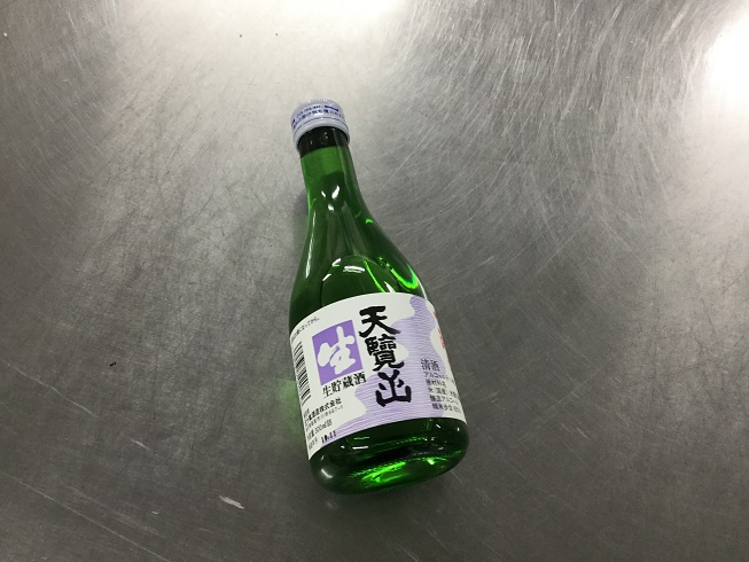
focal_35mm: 31
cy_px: 281
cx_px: 374
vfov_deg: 45.5
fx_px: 671
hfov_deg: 58.3
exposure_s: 1/30
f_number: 2.4
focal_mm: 3.3
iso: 80
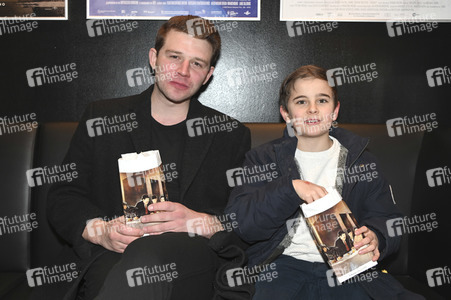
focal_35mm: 40
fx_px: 501
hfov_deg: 48.5
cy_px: 150
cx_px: 226
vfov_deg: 33.4
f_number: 5
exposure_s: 1/125
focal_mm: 40
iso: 1250
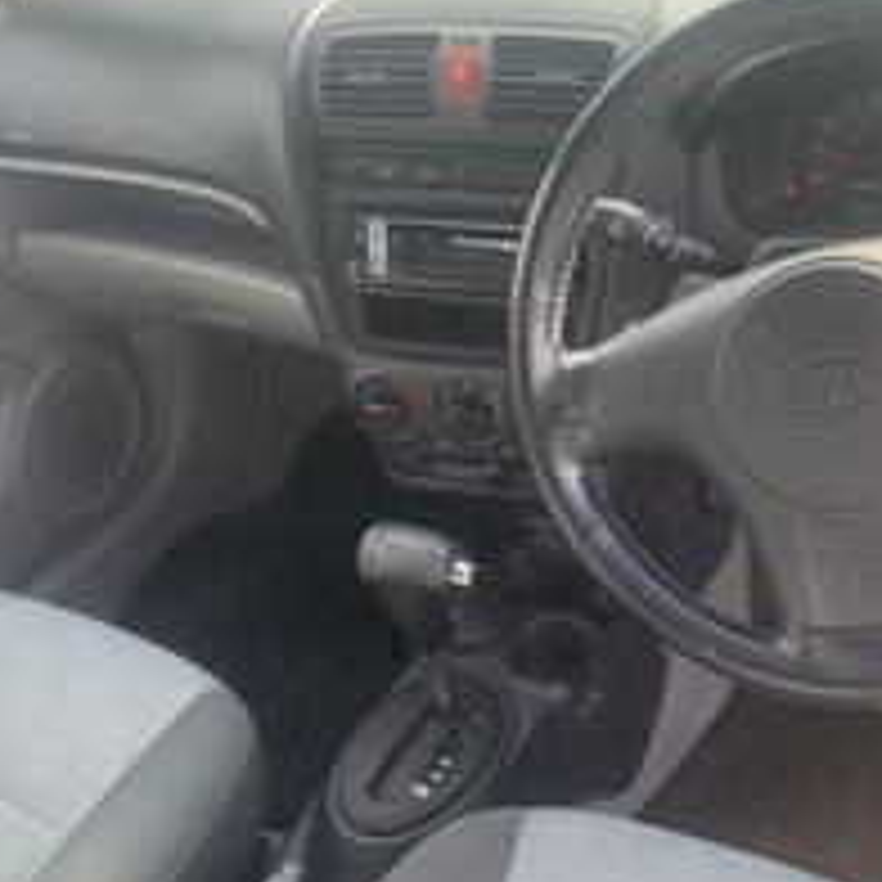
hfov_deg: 40.0
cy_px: 418
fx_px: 1182
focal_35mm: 41
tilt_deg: -36.1
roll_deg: +6.3
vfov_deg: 40.9
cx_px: 639
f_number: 1.8
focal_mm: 4.25
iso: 25
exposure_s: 1/122
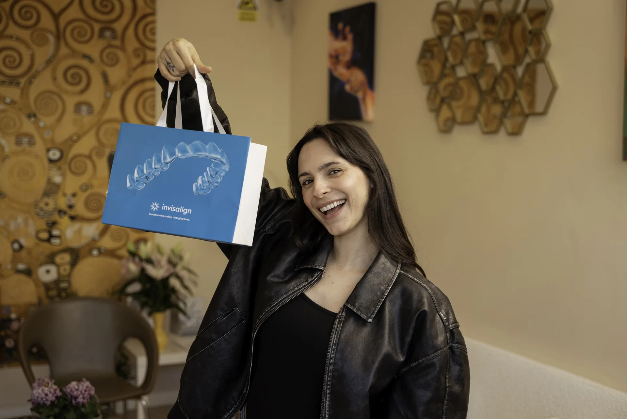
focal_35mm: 48
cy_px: 210
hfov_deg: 41.1
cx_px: 314
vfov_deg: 28.1
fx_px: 836
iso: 400
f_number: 2.8
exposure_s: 1/320
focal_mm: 48
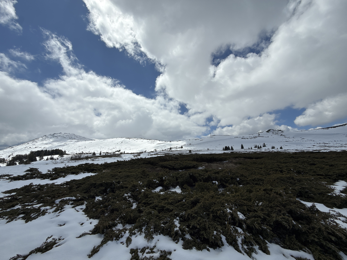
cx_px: 174
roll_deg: +2.8
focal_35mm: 14
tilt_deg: +11.9
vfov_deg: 85.7
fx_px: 140
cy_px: 130
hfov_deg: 102.1
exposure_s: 1/5155
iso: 20
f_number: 2.2
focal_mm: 2.22
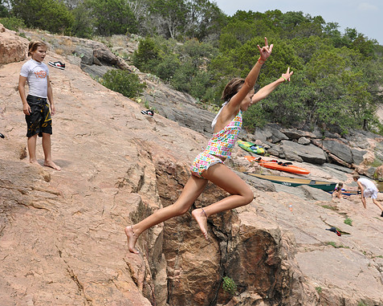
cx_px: 209
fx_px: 736
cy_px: 153
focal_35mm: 65
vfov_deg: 23.5
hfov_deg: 29.1
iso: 200
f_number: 8
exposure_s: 1/640
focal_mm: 38
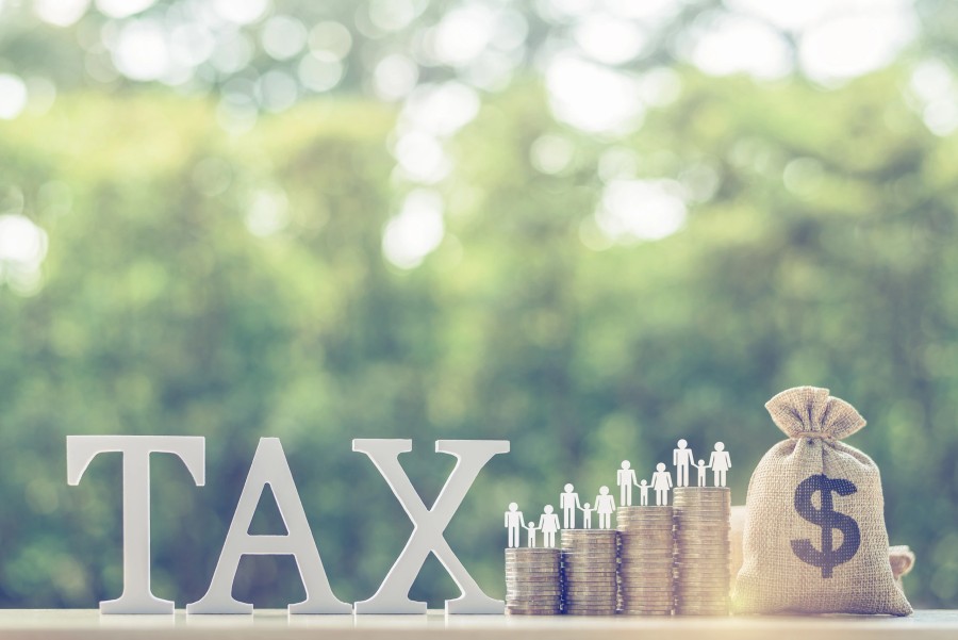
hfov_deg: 39.6
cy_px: 320
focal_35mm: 50
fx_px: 1331
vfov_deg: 27.0
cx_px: 479
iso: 100
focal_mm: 50
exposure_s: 1/125
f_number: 2.5
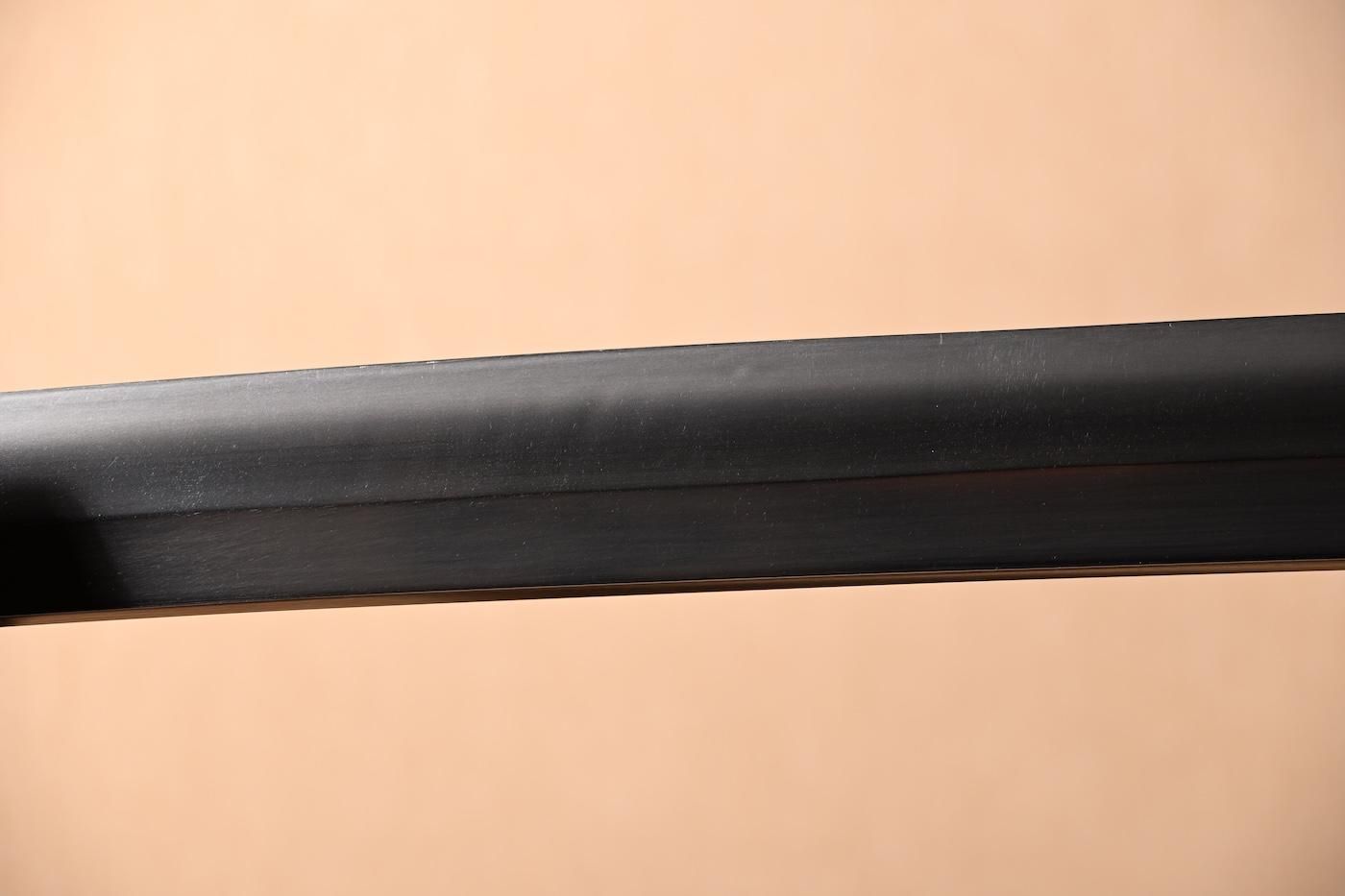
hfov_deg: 18.9
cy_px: 448
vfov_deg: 12.7
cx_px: 672
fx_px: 4034
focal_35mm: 108
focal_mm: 72
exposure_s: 1/2
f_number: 5.3
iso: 100
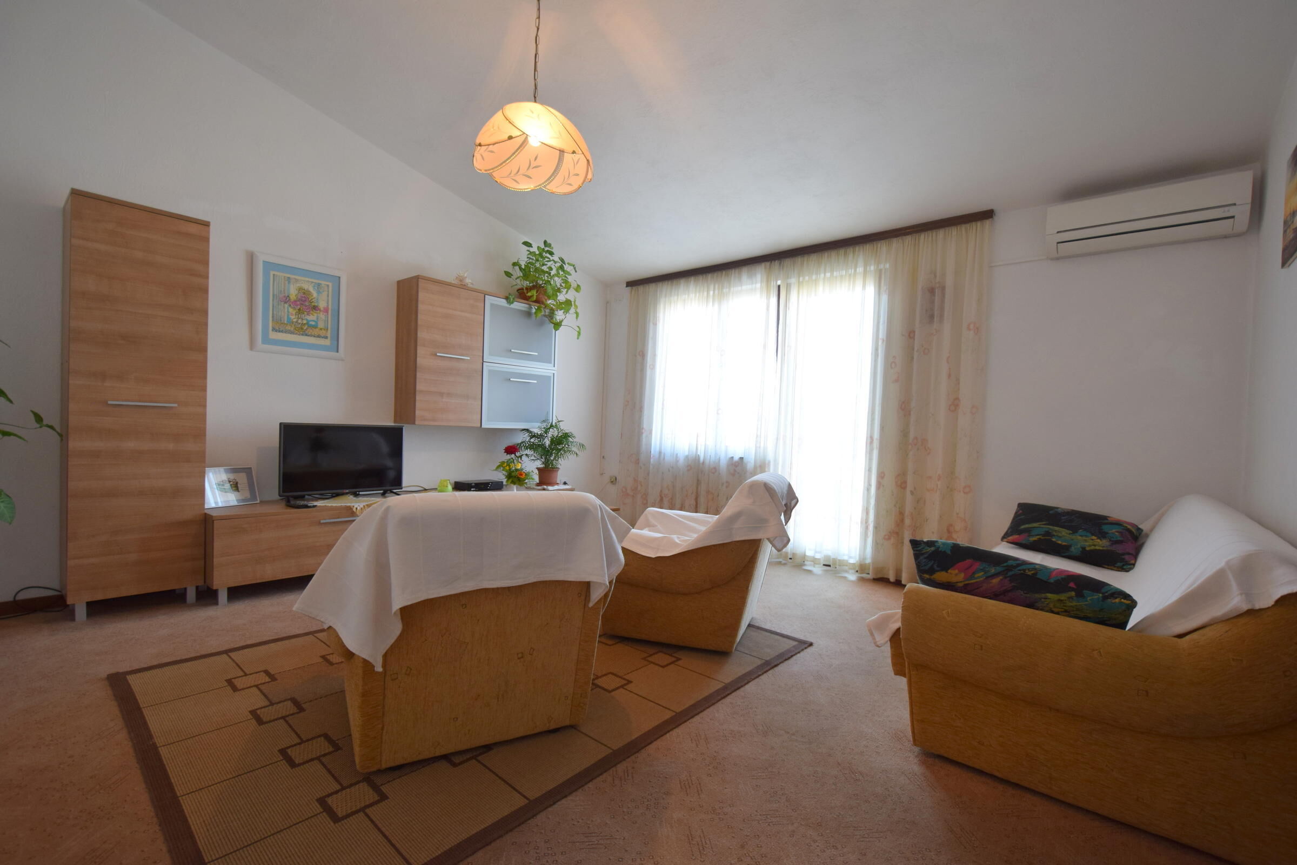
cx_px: 648
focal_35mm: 15
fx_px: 540
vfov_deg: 77.3
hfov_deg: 100.4
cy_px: 432
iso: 500
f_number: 4
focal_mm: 10
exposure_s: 1/60
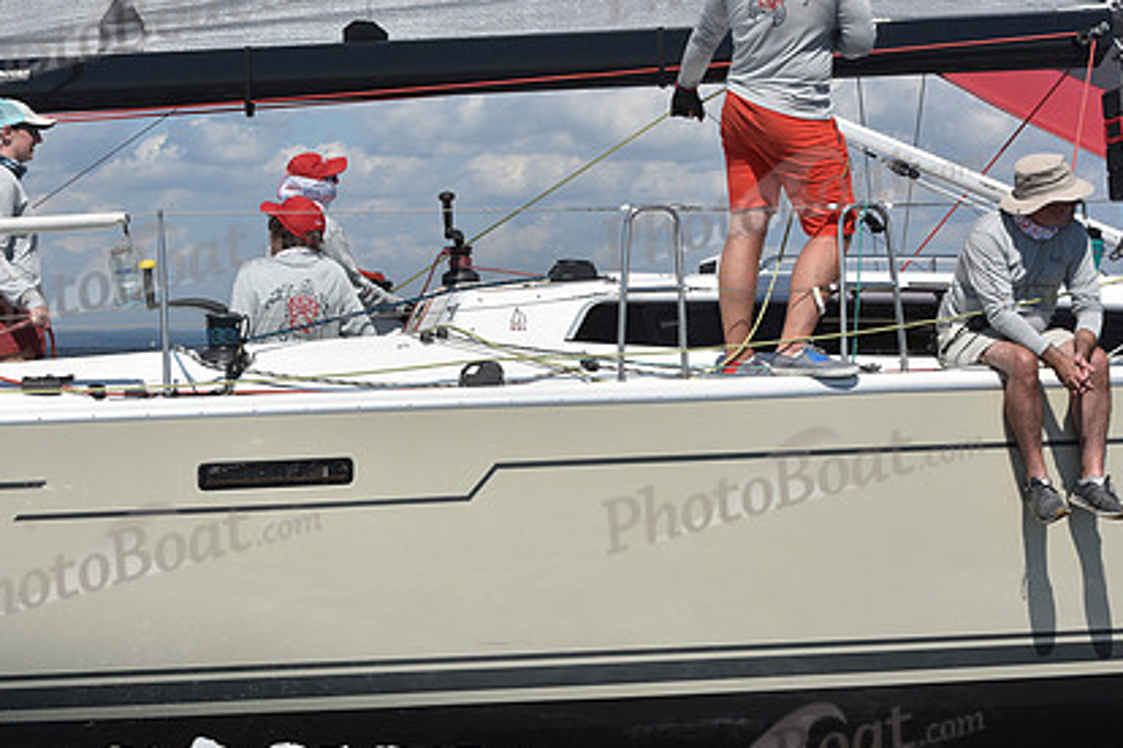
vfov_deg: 14.0
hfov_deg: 20.8
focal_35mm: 98
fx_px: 3057
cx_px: 464
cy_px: 381
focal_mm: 70
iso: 320
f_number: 11
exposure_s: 1/1250
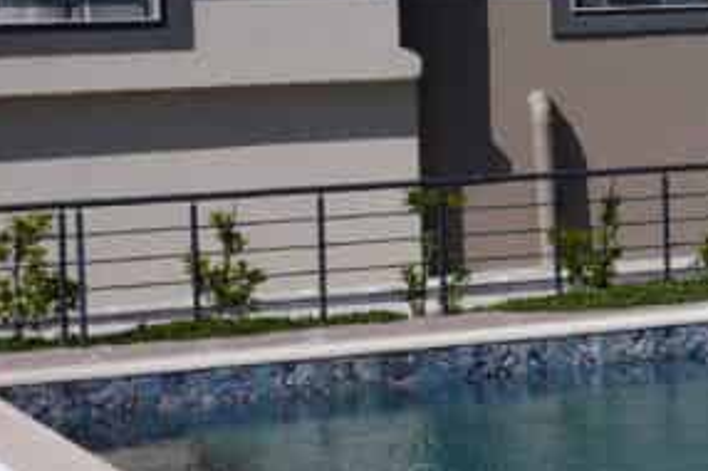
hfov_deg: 12.6
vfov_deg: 10.5
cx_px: 1676
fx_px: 2534
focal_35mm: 129
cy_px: -46
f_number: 10
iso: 100
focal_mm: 18
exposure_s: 1/250
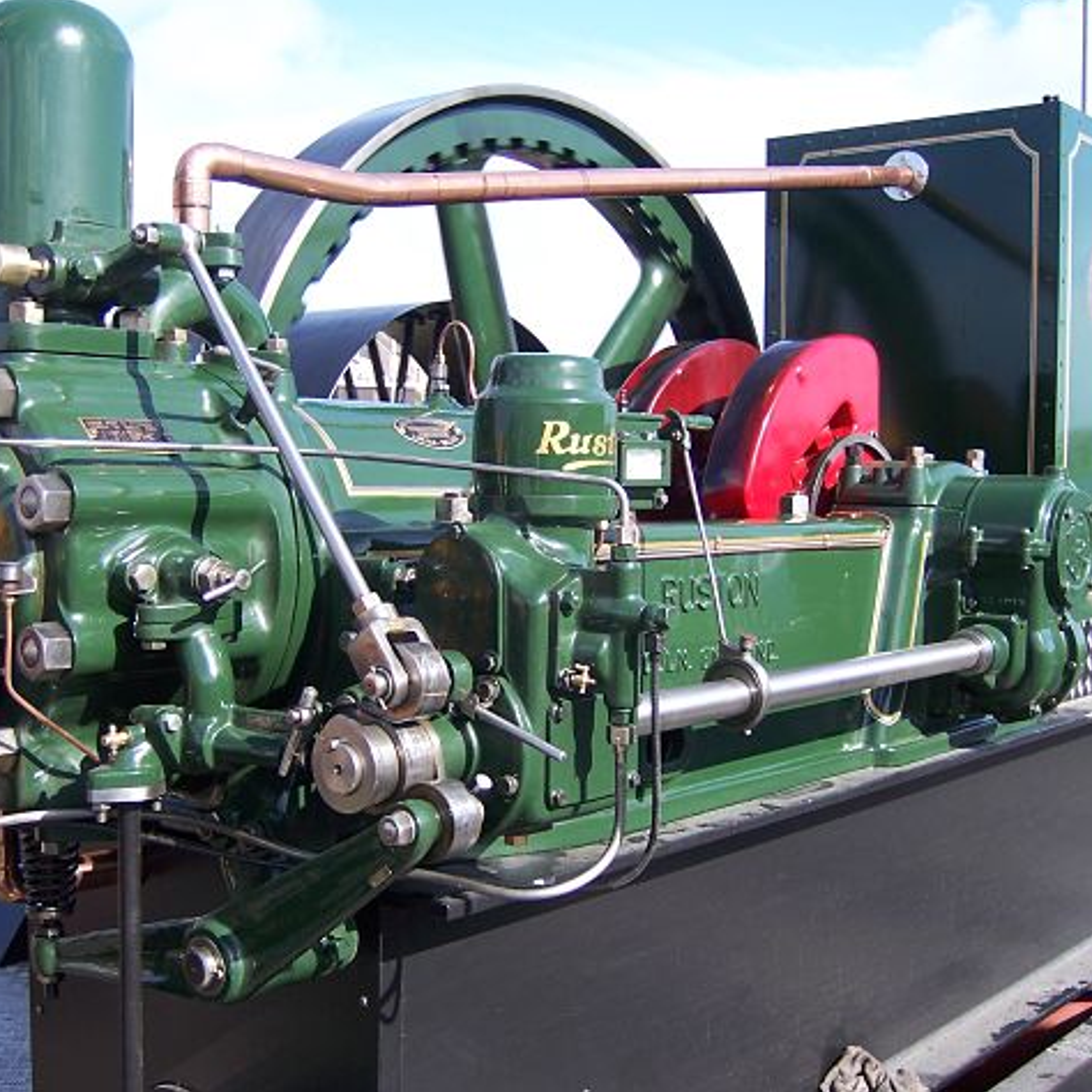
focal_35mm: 43
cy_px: 541
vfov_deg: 39.2
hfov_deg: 39.1
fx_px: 1535
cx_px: 505
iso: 80
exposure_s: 1/500
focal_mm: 6.2
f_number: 2.8
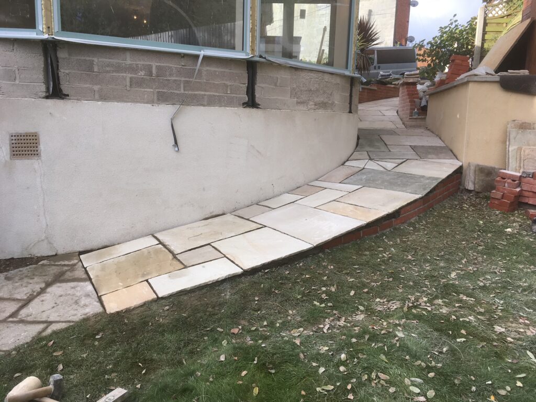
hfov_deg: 61.7
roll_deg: -2.4
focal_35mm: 29
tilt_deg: -11.0
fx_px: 449
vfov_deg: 48.2
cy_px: 201
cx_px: 268
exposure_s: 1/364
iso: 25
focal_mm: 4.15
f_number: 2.2
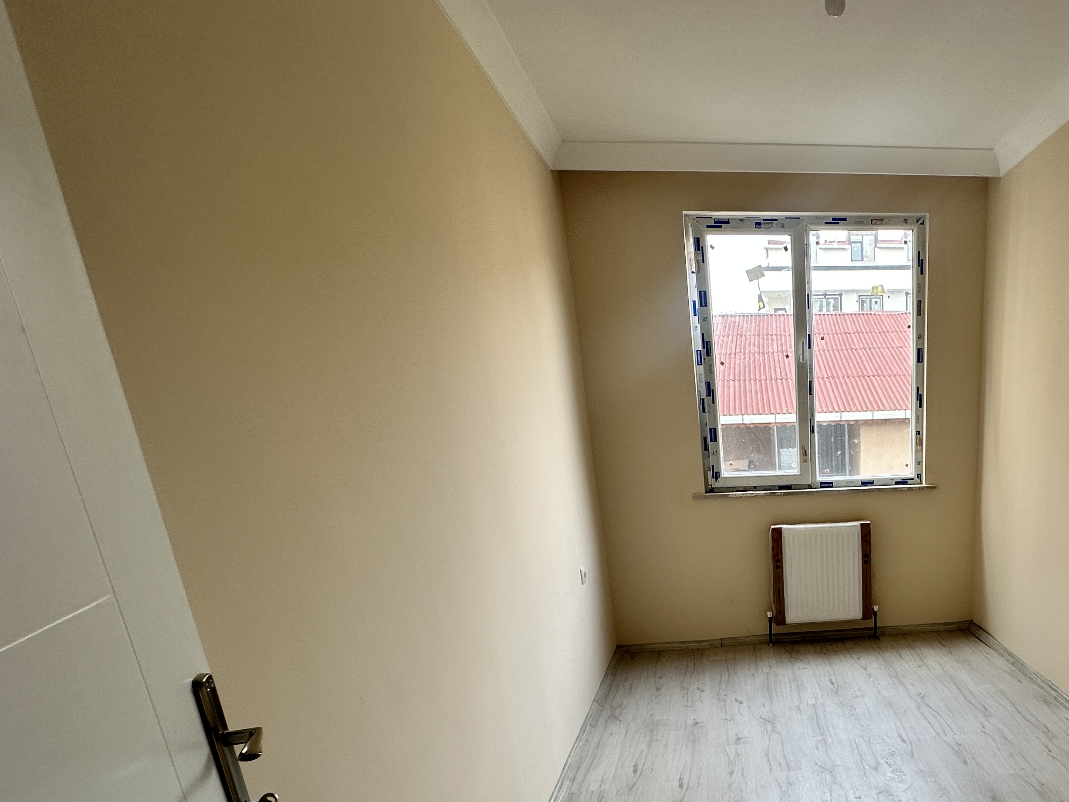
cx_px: 834
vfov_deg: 55.2
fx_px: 710
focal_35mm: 23
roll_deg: +1.3
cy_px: 630
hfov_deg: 67.9
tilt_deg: -17.6
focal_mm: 2.22
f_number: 2.2
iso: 50
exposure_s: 1/99
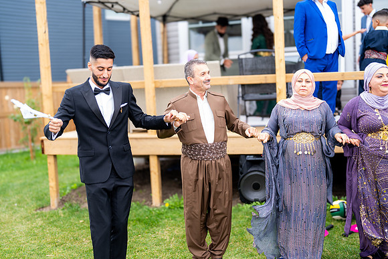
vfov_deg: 27.0
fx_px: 539
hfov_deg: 39.6
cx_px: 194
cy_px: 130
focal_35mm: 50
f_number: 1.4
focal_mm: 50
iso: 80
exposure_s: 1/500
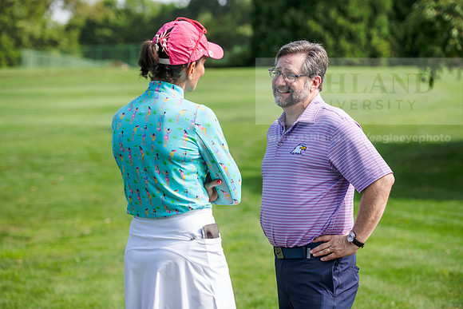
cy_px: 154
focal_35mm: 100
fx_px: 1286
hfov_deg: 20.4
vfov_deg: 13.7
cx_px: 232
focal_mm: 100
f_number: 3.5
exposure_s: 1/500
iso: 80
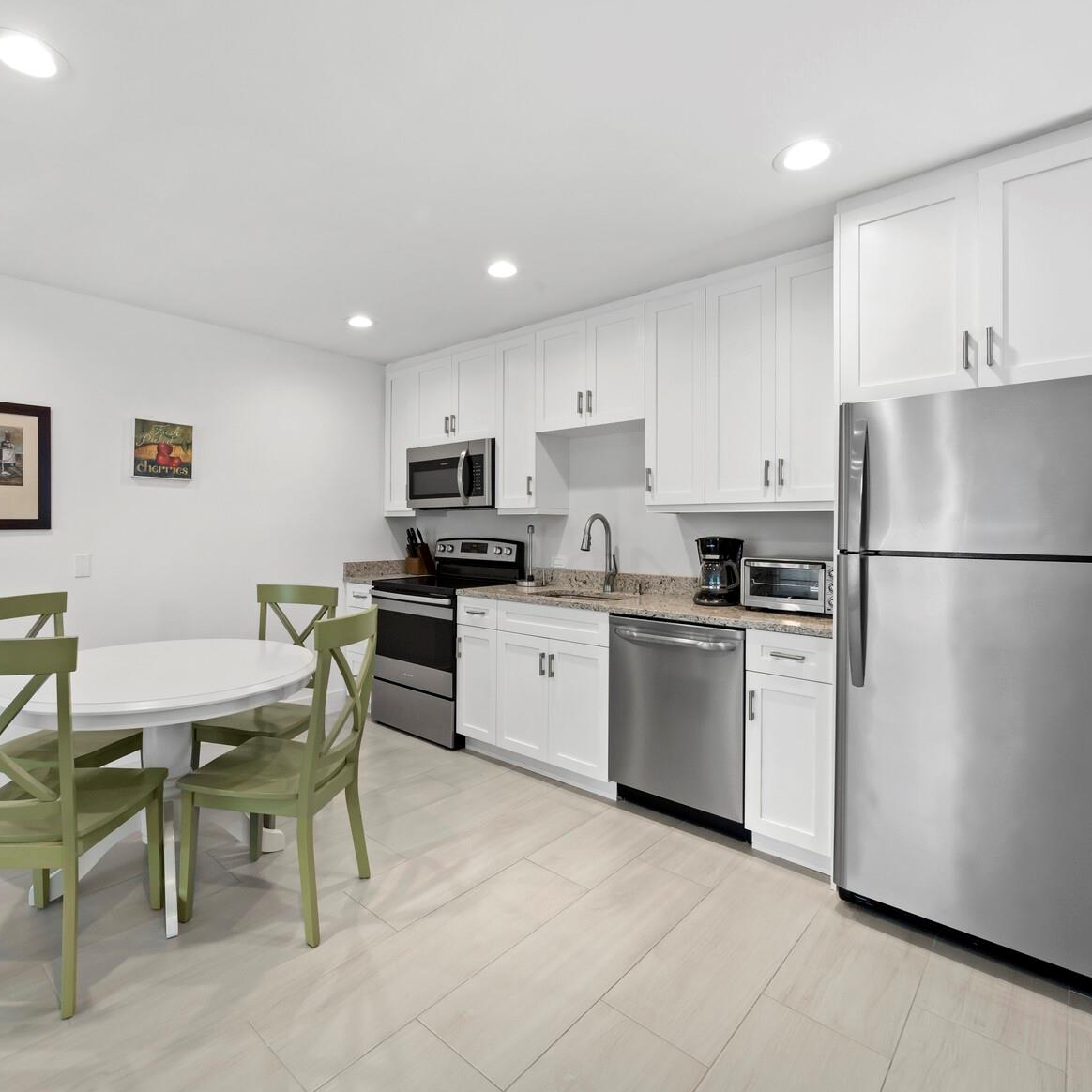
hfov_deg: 83.5
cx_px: 472
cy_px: 535
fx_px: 607
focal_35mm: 17
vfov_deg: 84.0
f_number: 7.1
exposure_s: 1/4
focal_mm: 7
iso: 400
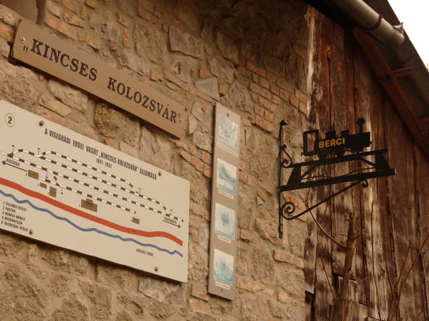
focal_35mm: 81
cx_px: 214
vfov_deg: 18.2
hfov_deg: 24.1
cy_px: 160
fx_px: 1004
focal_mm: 14.4
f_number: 4.5
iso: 100
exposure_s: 1/200
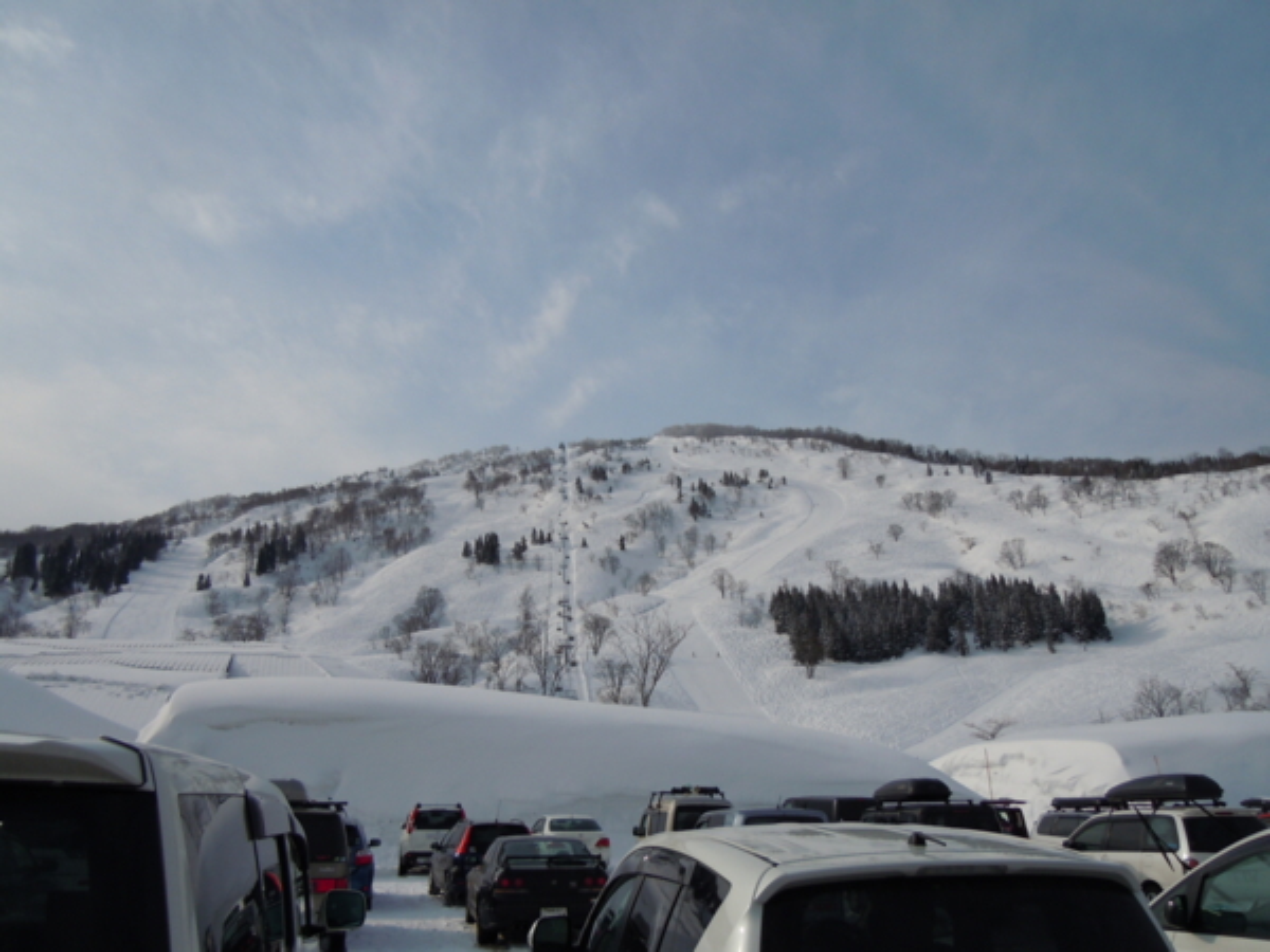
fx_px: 1101
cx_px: 635
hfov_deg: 60.0
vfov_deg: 46.8
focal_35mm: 30
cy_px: 476
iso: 100
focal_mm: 5.4
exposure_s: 1/640
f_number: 7
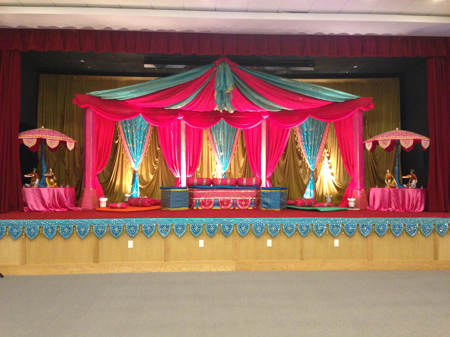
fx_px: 429
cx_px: 225
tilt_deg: +2.7
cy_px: 168
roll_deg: -1.8
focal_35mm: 33
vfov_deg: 42.9
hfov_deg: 55.4
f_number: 2.4
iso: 250
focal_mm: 4.12
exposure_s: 1/20
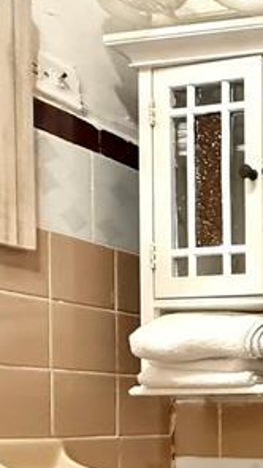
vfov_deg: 36.4
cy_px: 435
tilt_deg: +0.0
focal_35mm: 53
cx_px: 646
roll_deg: +0.1
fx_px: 657
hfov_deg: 14.3
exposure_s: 1/60
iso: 1000
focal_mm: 2.22
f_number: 2.2
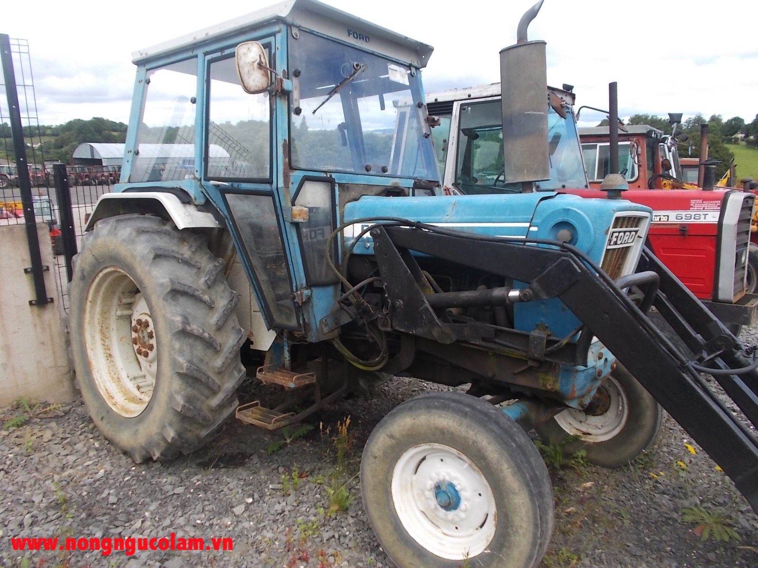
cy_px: 284
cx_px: 379
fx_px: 569
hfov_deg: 67.3
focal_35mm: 26
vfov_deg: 53.1
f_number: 3.2
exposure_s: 1/320
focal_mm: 4.6
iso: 80
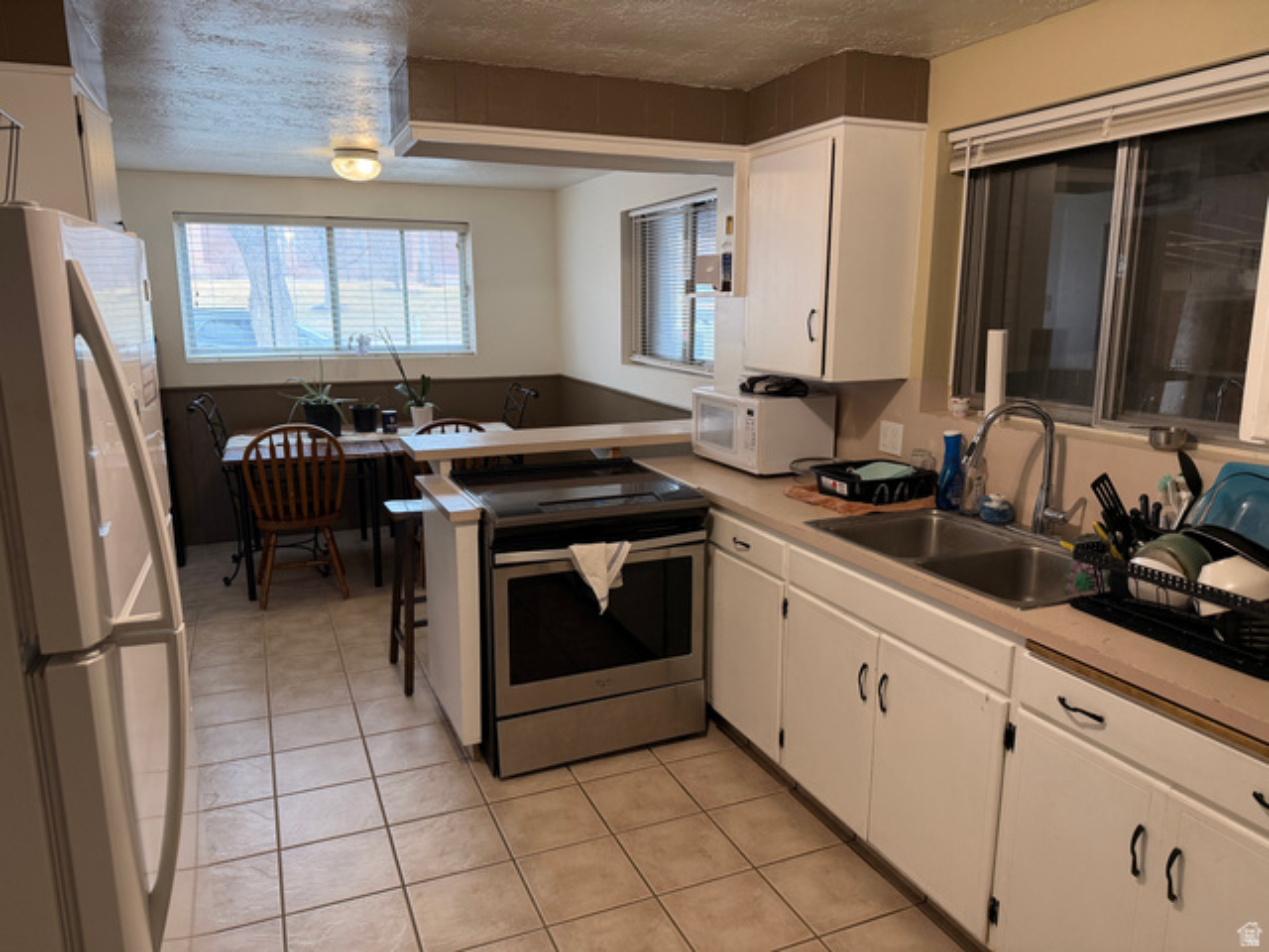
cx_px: 634
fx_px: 880
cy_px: 476
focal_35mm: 24
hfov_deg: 71.6
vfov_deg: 56.8
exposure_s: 1/134
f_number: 1.78
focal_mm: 6.76
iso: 200
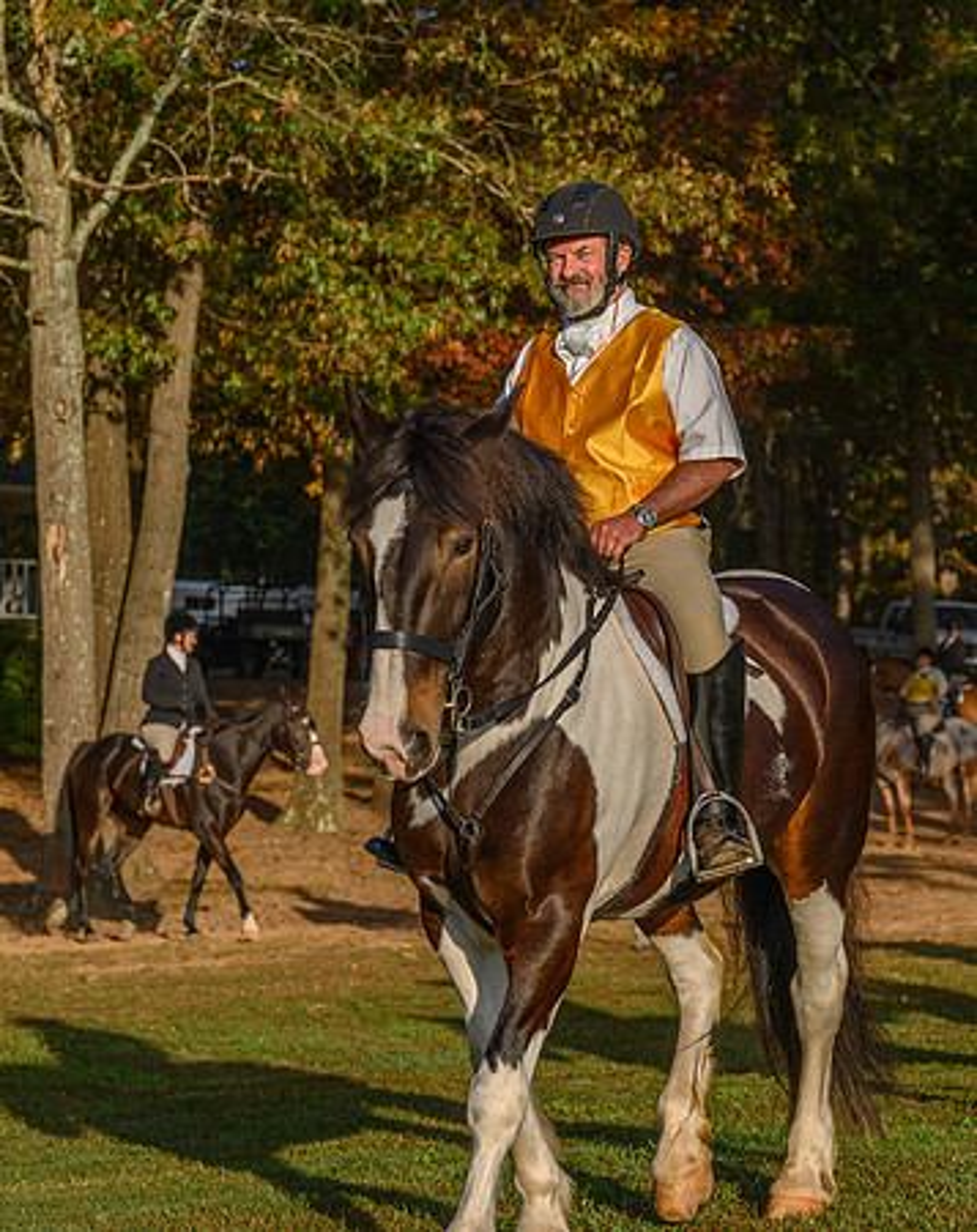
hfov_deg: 14.0
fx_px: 3967
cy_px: 564
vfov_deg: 17.6
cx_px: 521
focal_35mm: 109
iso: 250
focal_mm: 71
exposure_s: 1/2000
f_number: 5
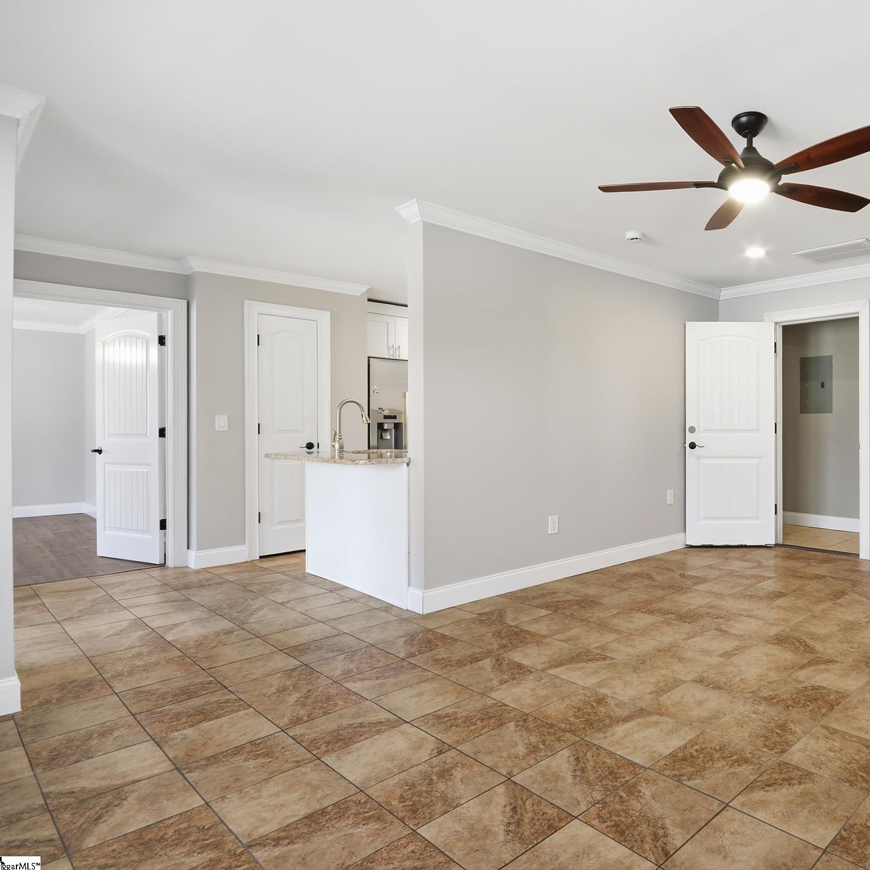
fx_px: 569
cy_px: 420
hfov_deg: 68.9
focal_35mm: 20
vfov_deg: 74.8
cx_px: 674
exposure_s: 1/8
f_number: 9
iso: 250
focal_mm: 10
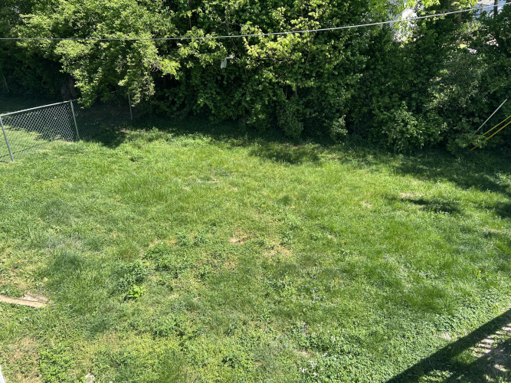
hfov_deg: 67.3
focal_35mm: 26
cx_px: 256
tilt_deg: -29.0
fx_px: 384
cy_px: 192
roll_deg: +0.2
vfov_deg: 53.0
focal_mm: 5.7
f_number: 1.5
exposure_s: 1/1377
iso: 50
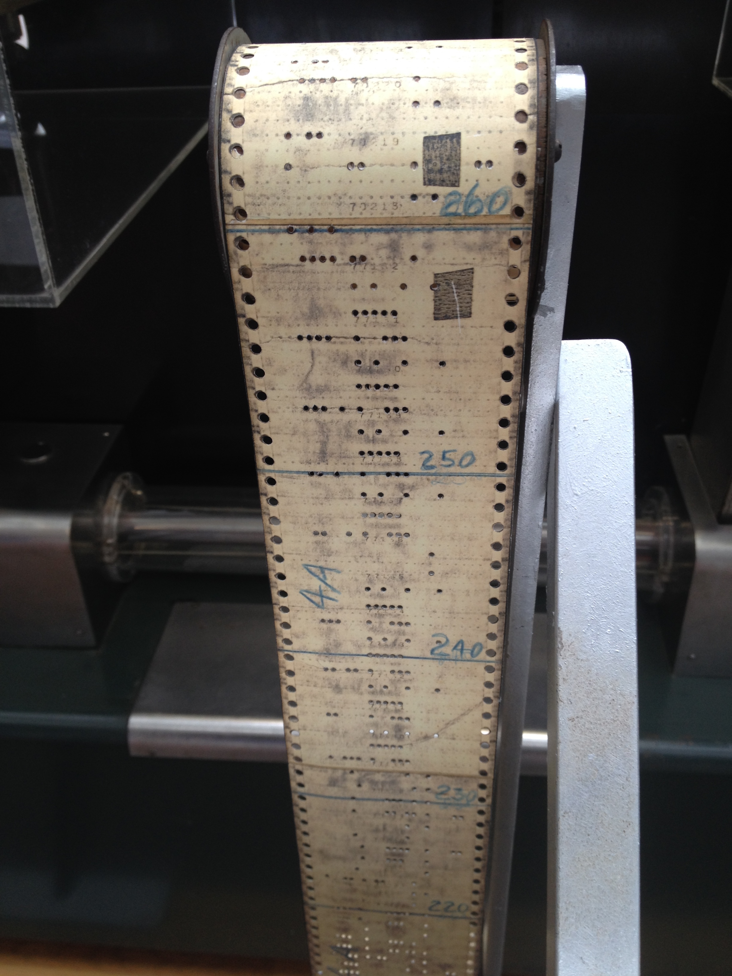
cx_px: 366
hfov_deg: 40.7
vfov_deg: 52.6
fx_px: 987
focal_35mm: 35
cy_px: 488
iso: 50
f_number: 2.4
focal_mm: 4.28
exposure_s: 1/20
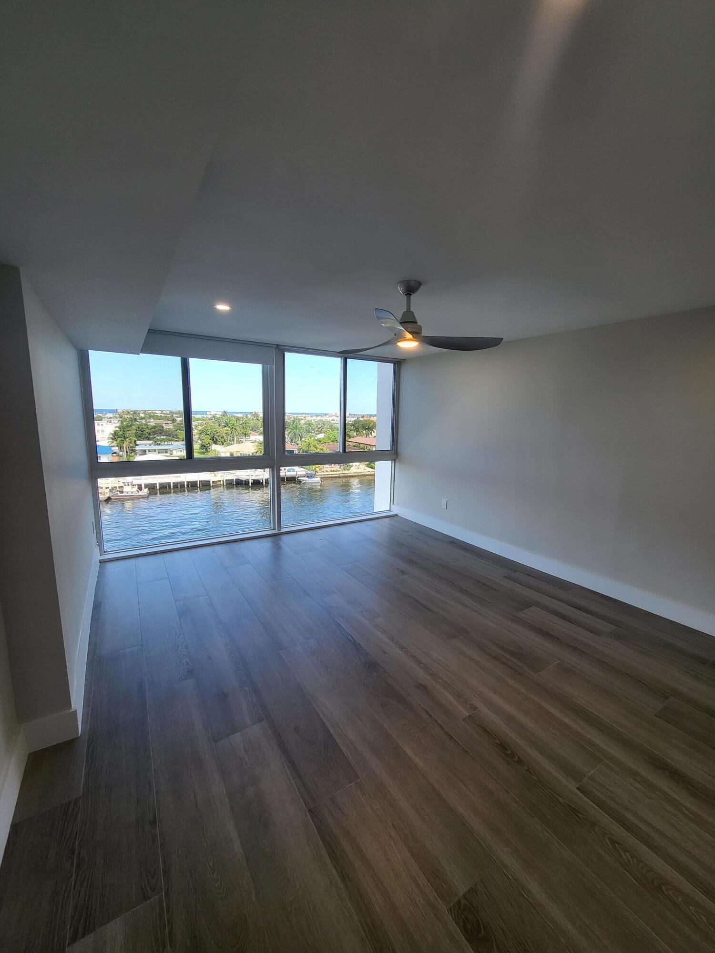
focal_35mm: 13
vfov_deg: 106.2
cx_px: 358
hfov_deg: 89.9
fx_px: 358
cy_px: 476
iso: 50
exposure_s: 1/120
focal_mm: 1.74
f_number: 2.2
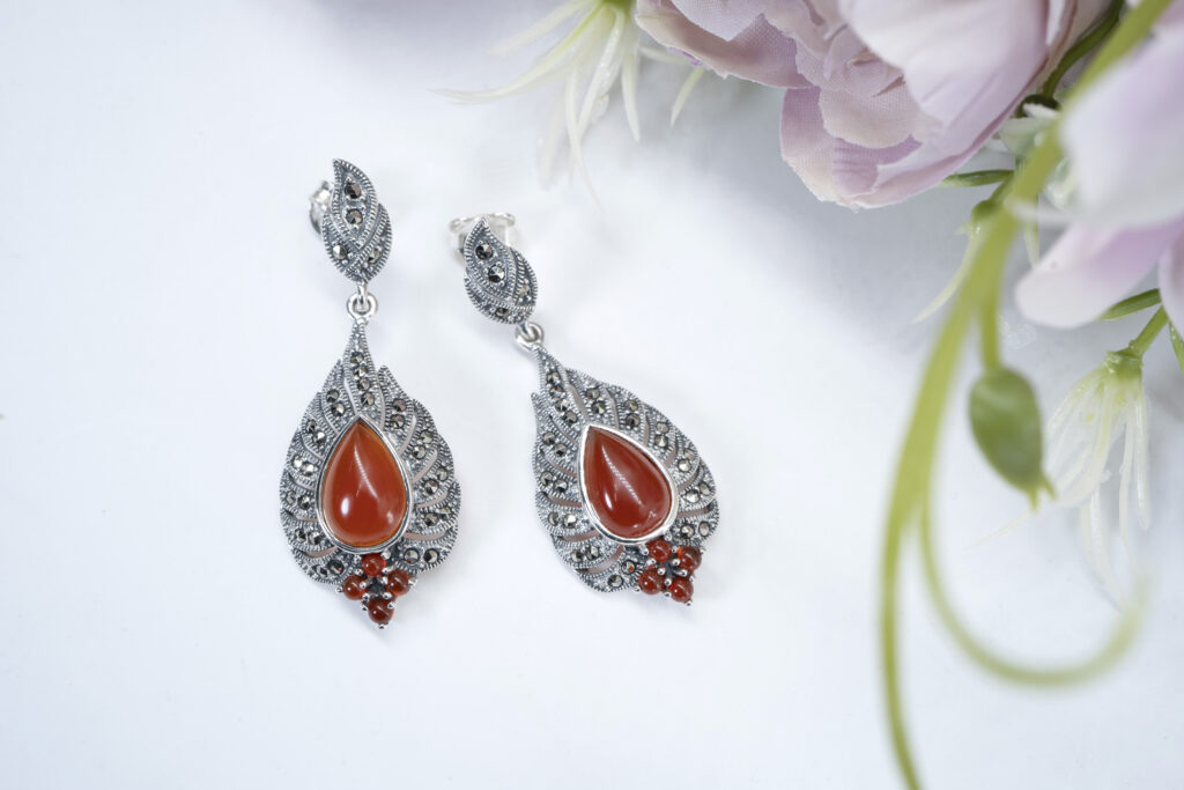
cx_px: 592
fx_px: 1645
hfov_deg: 39.6
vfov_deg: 27.0
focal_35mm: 50
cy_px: 395
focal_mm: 50
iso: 200
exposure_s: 1/50
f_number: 10
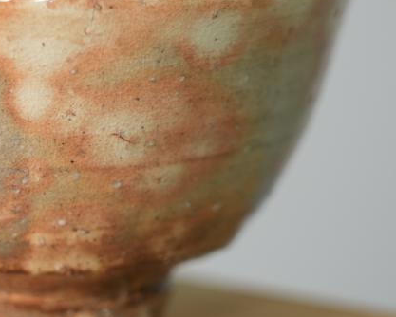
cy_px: 94
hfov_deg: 7.5
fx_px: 3002
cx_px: 22
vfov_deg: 6.0
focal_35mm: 256
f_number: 4
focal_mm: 105
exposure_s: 1/125
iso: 800
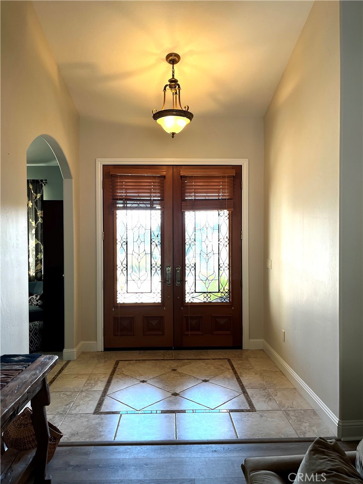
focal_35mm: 26
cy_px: 242
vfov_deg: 67.3
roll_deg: +0.5
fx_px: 364
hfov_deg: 53.1
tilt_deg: -1.2
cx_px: 182
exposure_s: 1/120
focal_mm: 5.1
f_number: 1.6
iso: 64
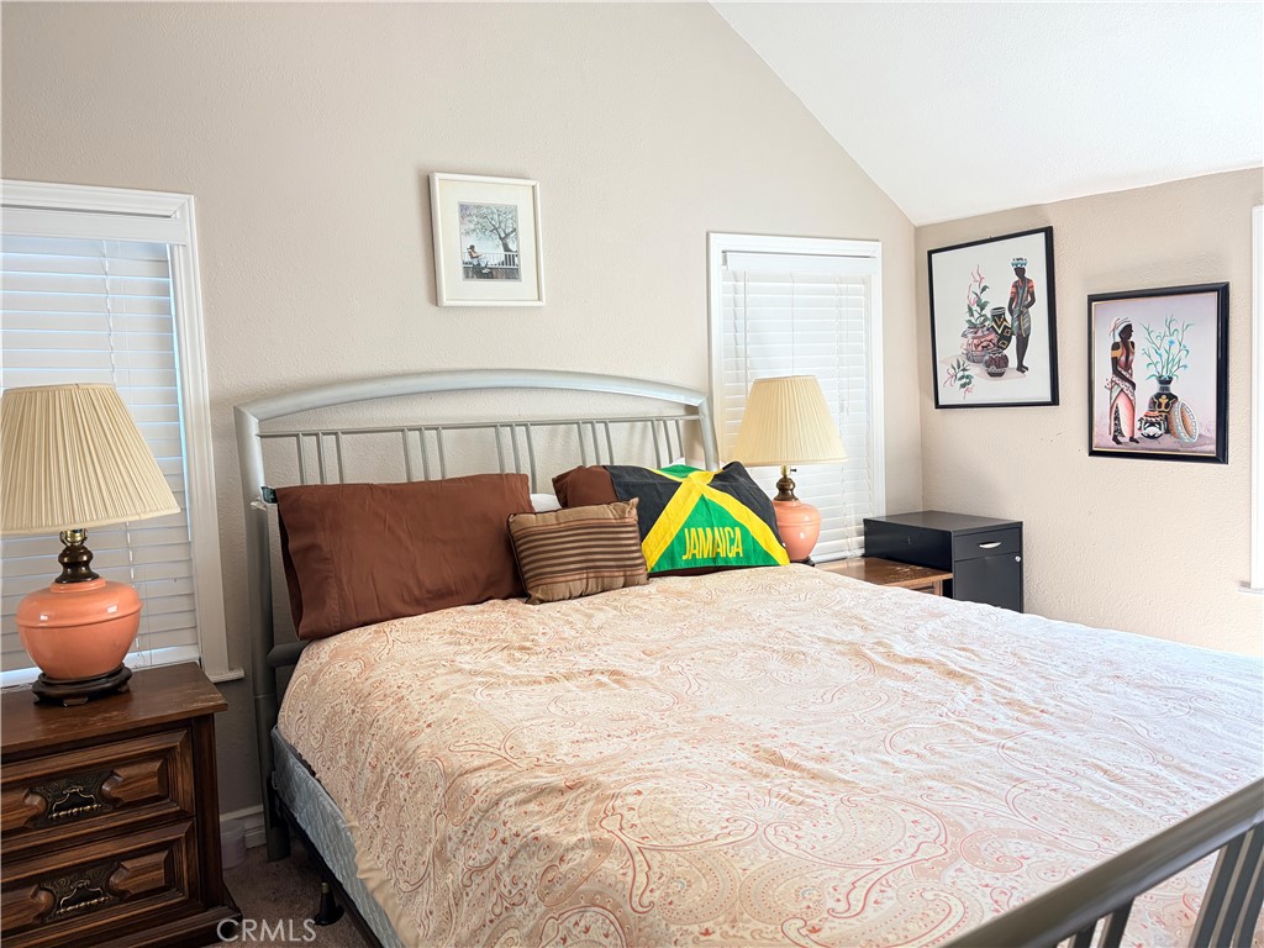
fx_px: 949
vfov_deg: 53.1
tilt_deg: -3.5
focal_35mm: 26
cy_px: 474
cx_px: 632
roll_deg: +2.3
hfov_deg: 67.3
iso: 200
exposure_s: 1/60
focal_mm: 5.96
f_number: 1.6
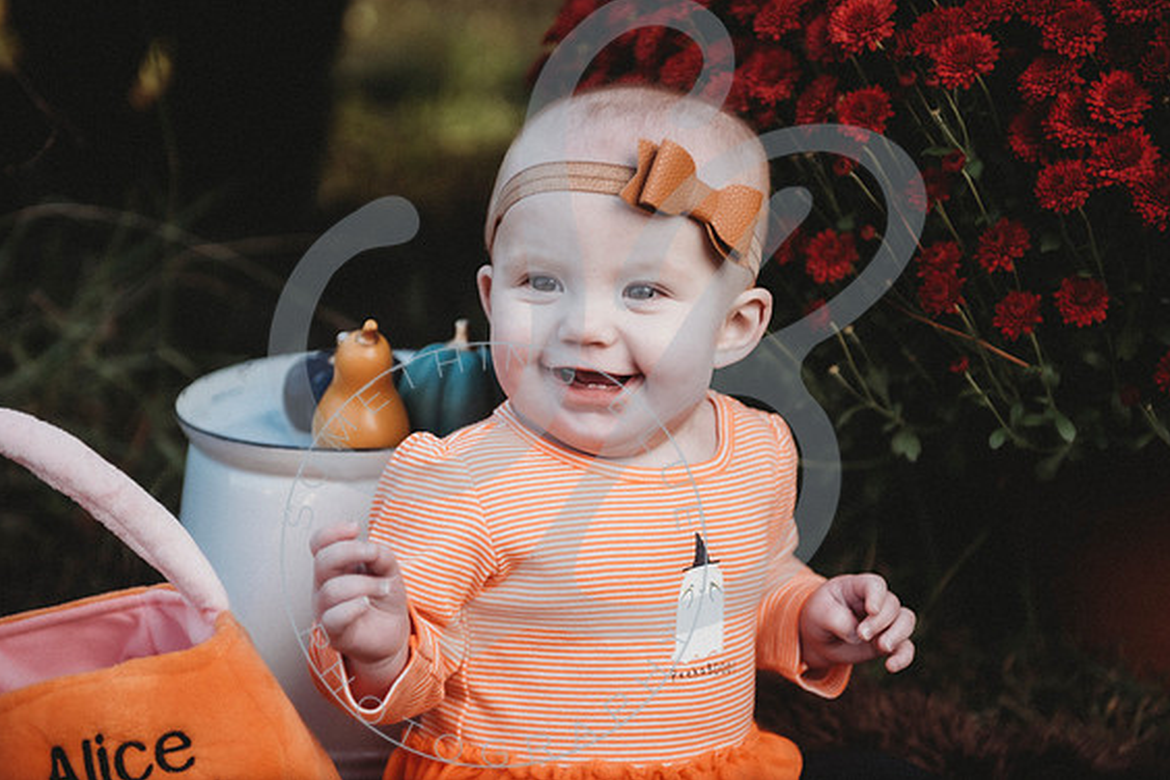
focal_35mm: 72
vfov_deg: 18.9
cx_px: 597
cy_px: 381
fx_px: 2340
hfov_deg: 28.1
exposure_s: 1/250
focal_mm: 70
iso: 100
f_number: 2.8
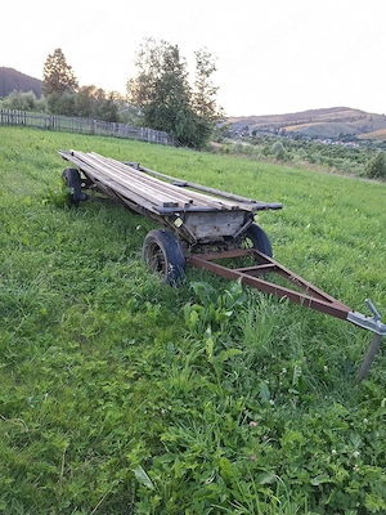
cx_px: 193
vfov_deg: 73.9
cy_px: 258
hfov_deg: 58.9
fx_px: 342
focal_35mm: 23
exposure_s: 1/104
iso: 50
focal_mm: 5.54
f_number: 1.8
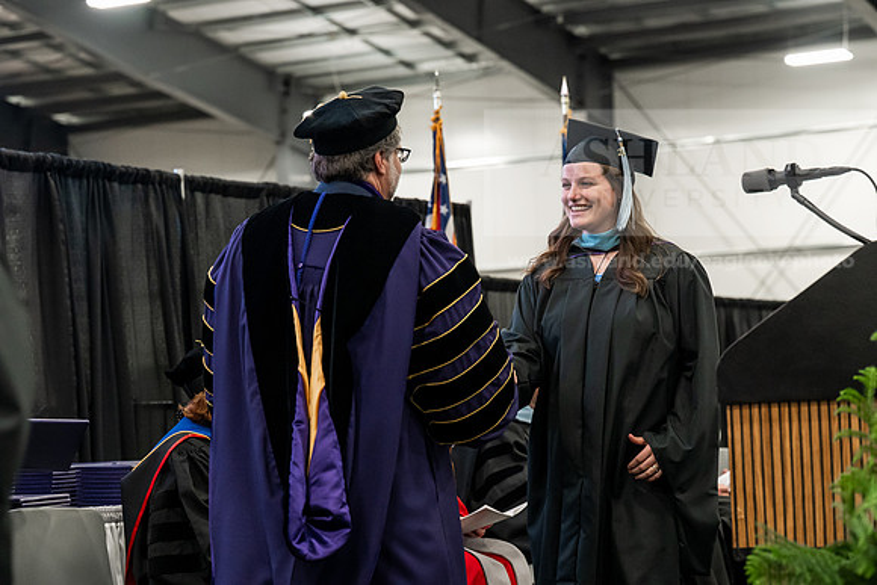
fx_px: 2095
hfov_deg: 23.6
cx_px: 438
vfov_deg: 15.9
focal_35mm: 86
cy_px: 292
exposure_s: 1/200
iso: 4000
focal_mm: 86
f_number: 4.5
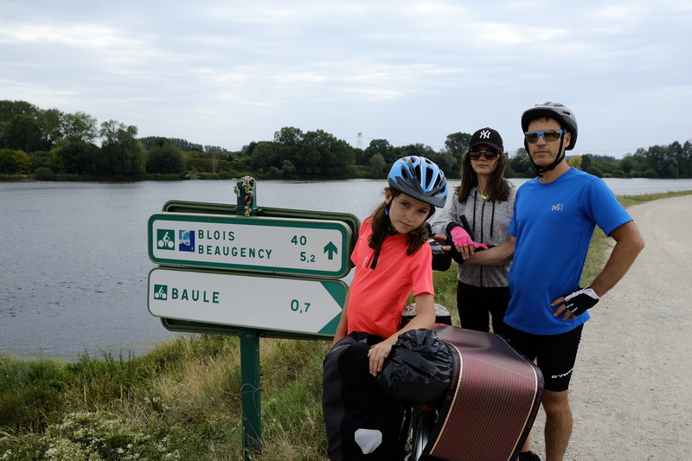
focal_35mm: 35
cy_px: 230
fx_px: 673
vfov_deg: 37.8
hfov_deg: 54.4
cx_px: 346
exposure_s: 1/300
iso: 200
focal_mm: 23
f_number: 5.6
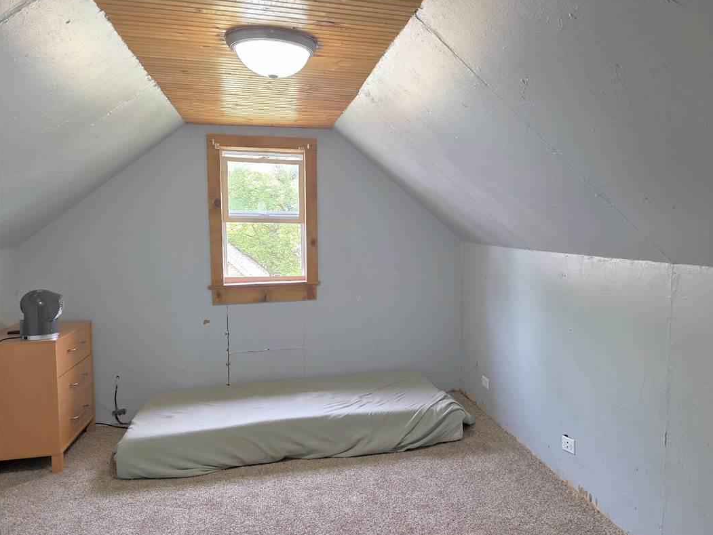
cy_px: 263
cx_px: 432
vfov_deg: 49.8
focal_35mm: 28
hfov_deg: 62.8
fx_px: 577
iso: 250
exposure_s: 1/120
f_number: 1.7
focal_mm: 6.3
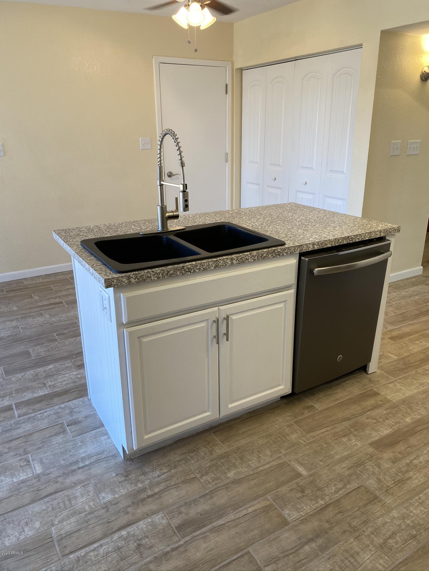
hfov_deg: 53.1
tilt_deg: -20.4
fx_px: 430
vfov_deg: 67.3
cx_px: 214
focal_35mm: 26
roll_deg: +1.0
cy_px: 286
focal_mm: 4.25
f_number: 1.8
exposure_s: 1/120
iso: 100
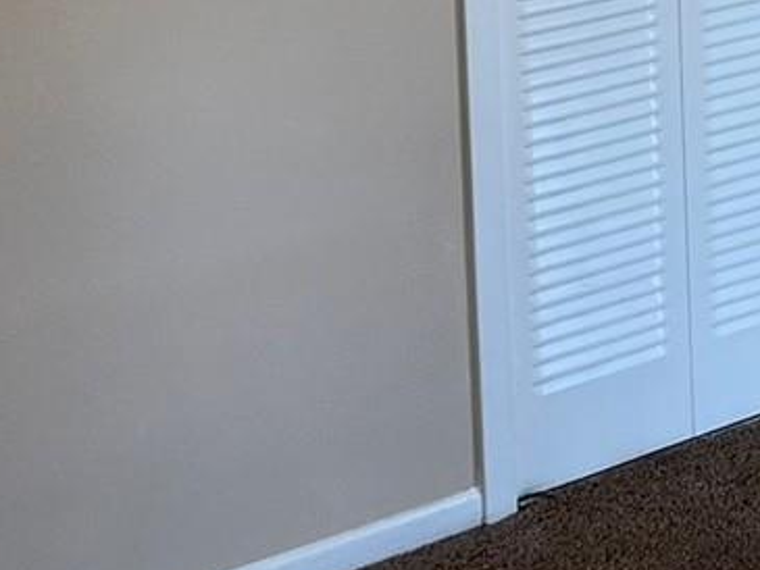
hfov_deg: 16.6
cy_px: -487
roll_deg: +2.2
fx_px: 2504
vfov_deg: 11.9
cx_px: 900
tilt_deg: -4.8
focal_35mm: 114
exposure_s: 1/120
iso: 100
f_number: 1.6
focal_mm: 5.1
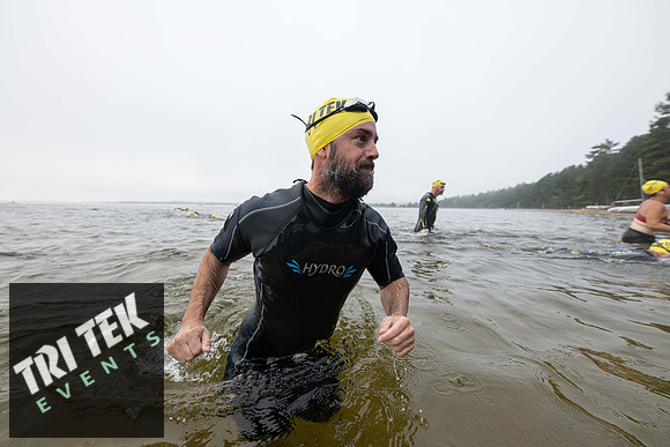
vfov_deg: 81.2
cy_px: 224
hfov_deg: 104.2
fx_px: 261
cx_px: 335
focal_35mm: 14
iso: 500
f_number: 4
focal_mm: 14
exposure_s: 1/640
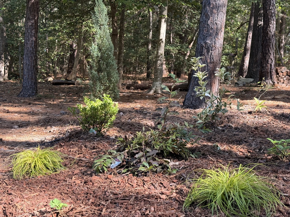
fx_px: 402
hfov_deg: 39.7
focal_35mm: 48
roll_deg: -3.3
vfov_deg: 30.3
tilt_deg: -2.3
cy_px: 108
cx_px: 145
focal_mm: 6.76
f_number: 1.78
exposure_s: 1/194
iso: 80
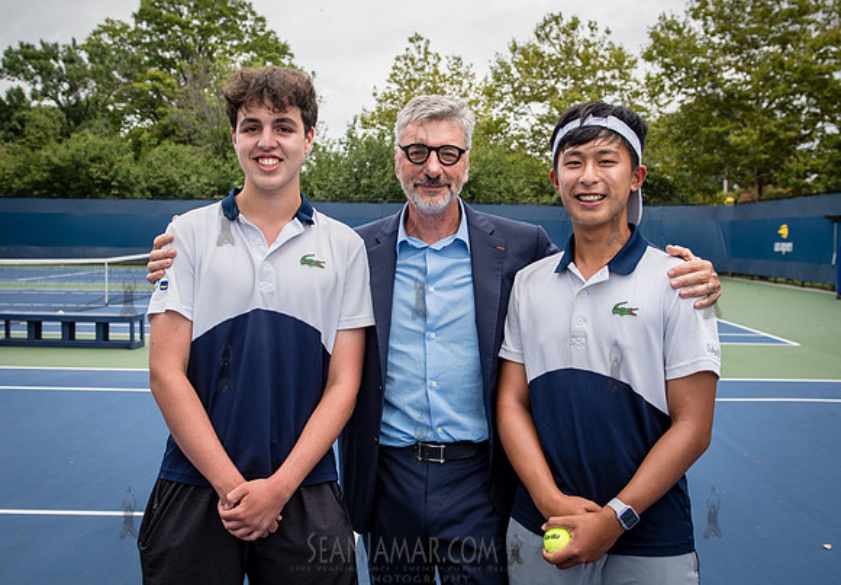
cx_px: 423
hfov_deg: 46.8
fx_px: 971
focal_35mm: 41
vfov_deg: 33.5
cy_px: 307
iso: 200
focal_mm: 29
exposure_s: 1/800
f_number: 4
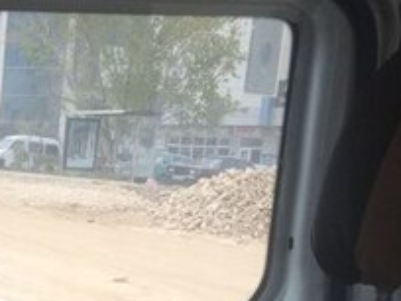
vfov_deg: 15.0
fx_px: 1089
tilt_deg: -16.1
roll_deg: -4.2
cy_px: 392
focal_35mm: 94
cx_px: -195
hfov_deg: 18.5
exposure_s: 1/720
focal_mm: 4.15
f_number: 2.2
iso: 32
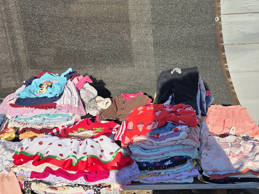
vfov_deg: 33.2
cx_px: 188
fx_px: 322
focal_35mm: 43
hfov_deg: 42.7
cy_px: 133
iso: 80
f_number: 1.7
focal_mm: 6.3
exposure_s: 1/4889
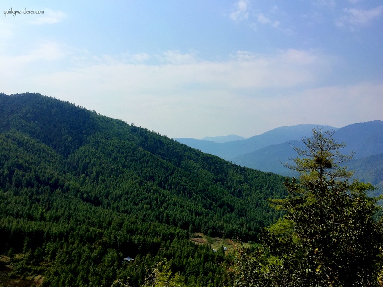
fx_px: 321
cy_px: 144
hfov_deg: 61.7
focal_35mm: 29
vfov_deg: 48.2
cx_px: 192
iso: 32
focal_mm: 4.15
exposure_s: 1/3049
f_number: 2.2
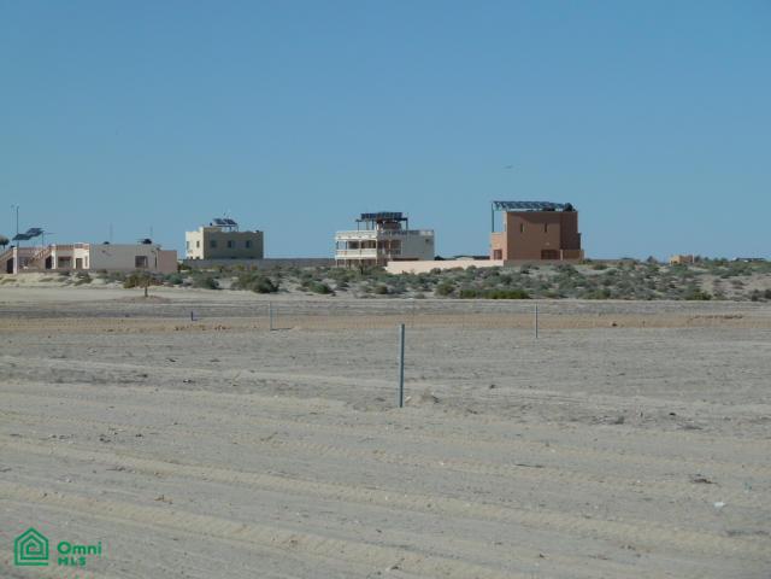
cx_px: 386
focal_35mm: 137
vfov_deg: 10.8
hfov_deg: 14.4
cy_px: 290
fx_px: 3051
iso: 80
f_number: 5.6
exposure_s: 1/800
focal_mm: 22.5
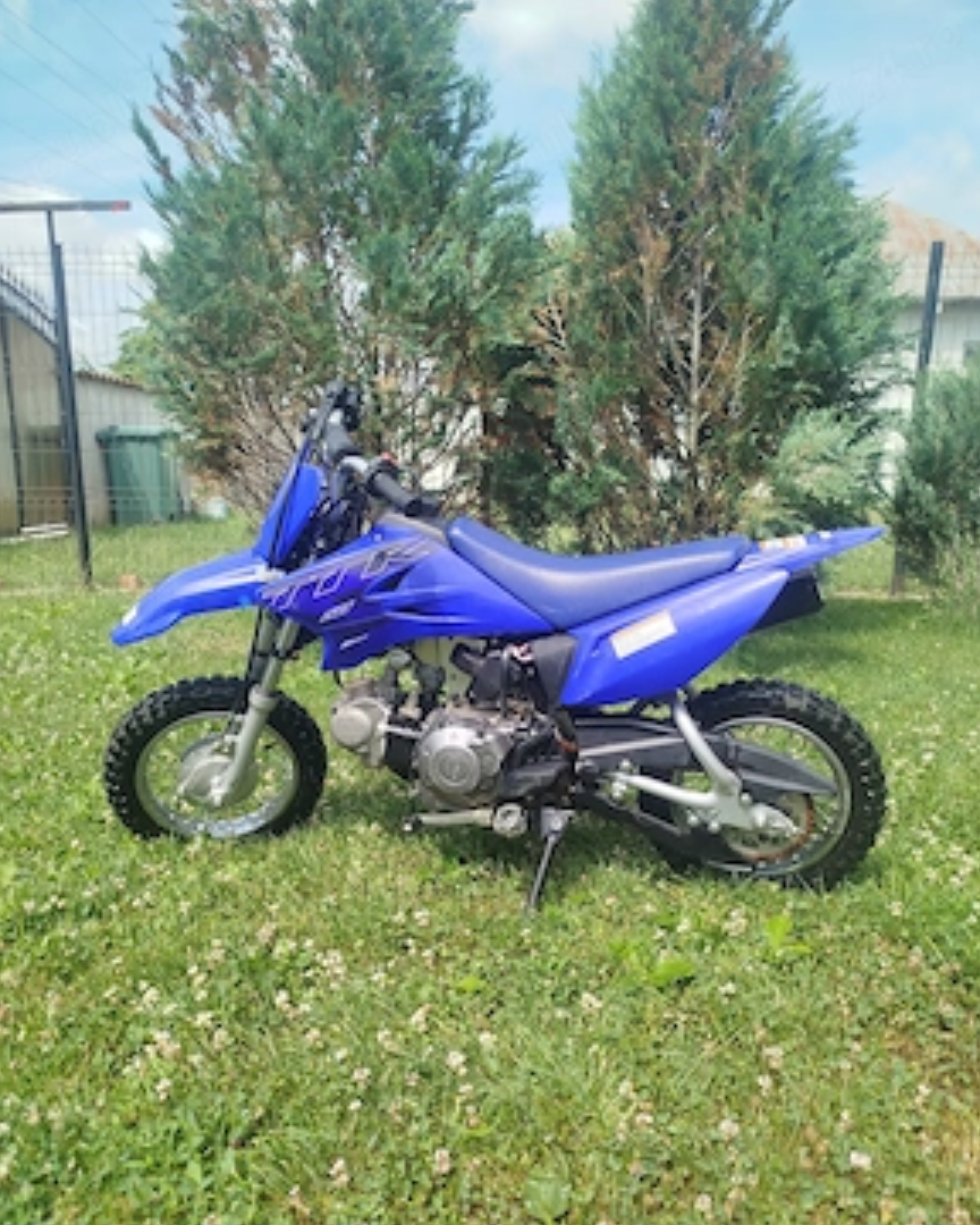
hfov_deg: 54.9
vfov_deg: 65.9
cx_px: 493
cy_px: 677
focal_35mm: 26
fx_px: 943
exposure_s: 1/643
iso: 50
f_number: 1.7
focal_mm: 5.31
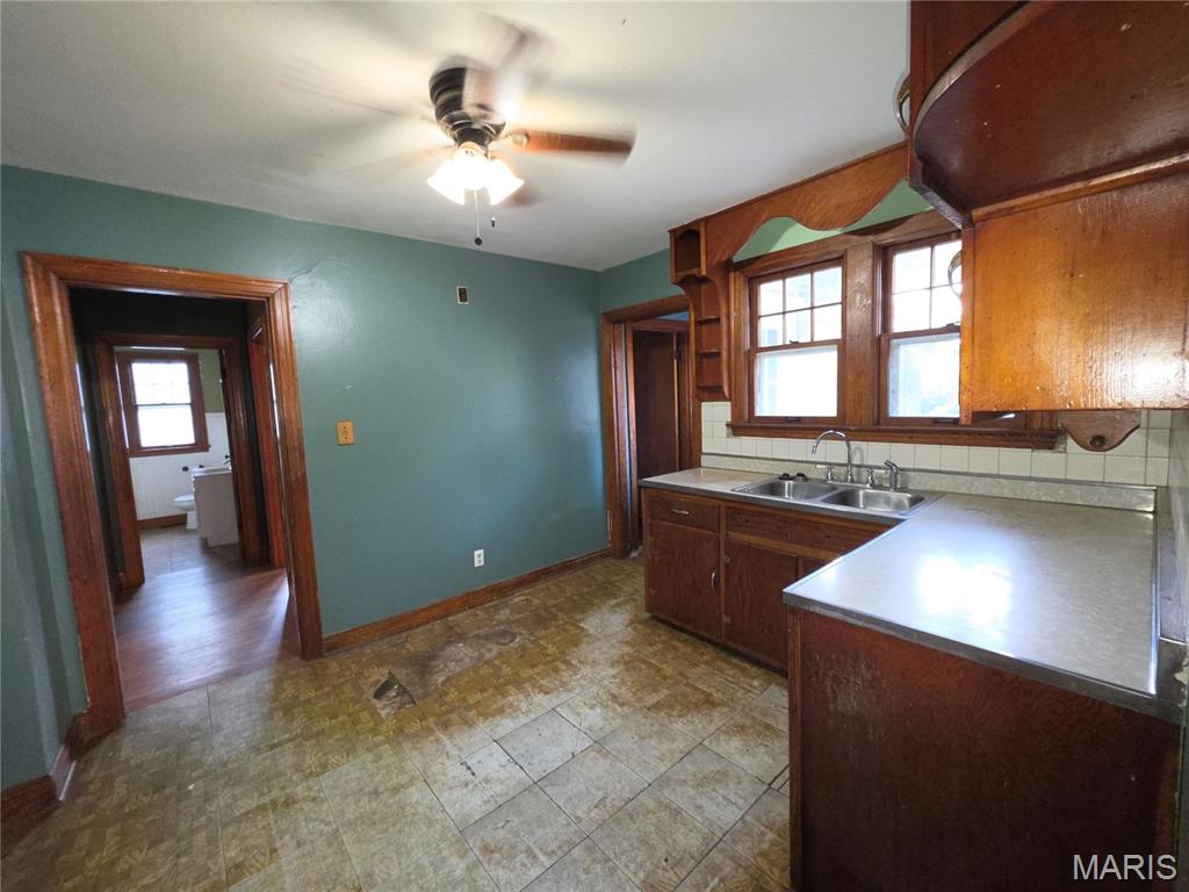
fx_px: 447
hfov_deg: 106.2
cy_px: 446
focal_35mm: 13
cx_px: 594
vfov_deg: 89.9
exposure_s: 1/30
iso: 250
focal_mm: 2.2
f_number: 1.9
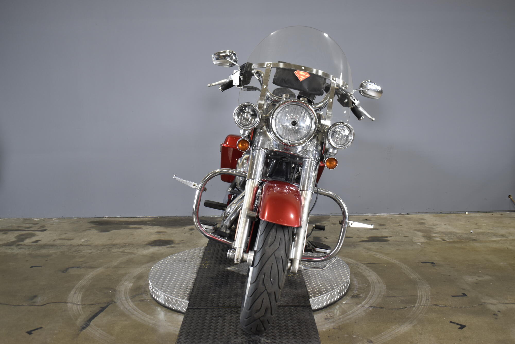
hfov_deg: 53.1
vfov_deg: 36.9
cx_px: 258
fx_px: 515
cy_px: 172
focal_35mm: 36
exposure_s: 1/40
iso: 400
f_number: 3.8
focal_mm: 24
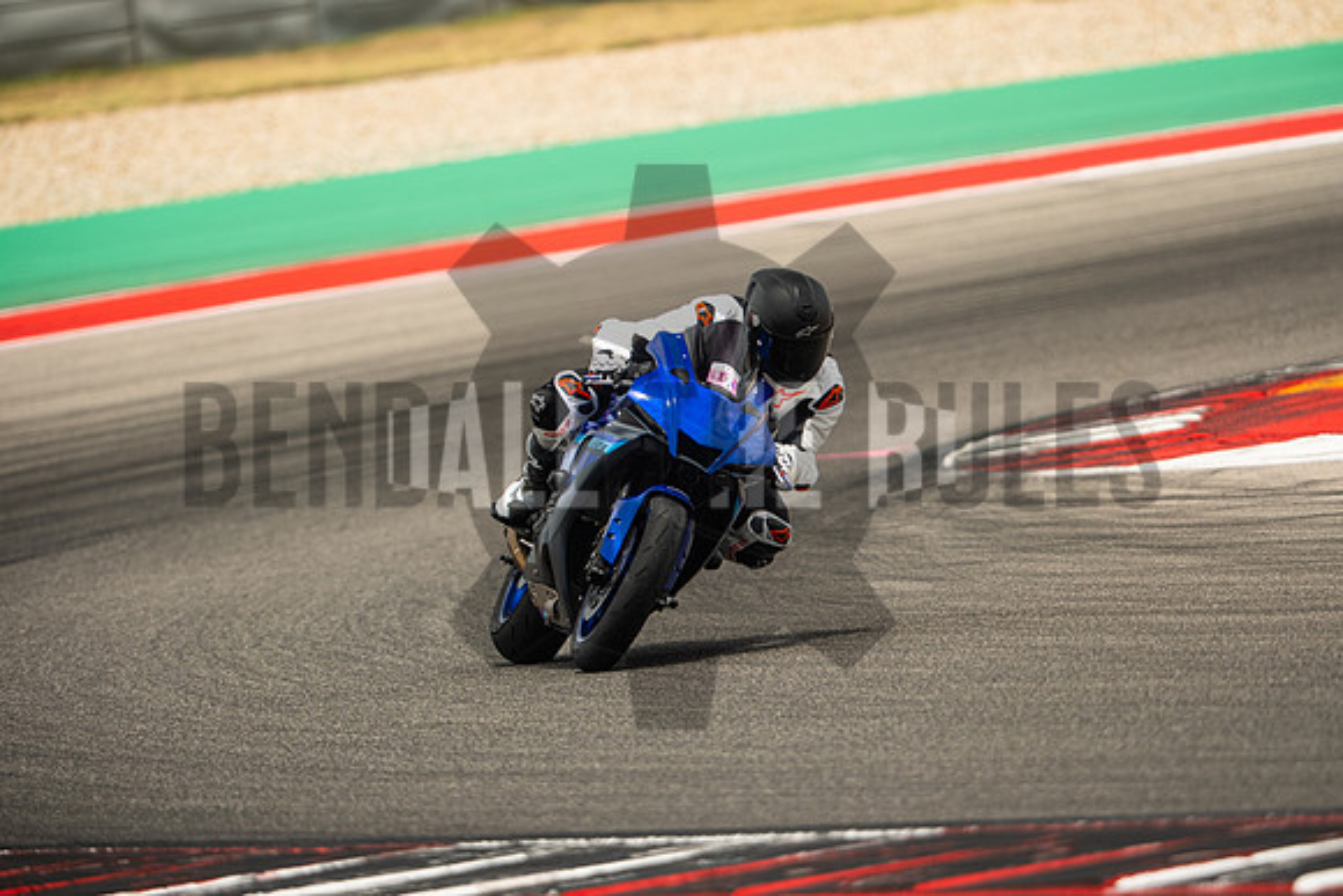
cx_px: 672
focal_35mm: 420
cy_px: 448
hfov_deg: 4.9
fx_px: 15671
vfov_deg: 3.3
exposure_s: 1/2000
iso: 320
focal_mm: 280
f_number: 2.8
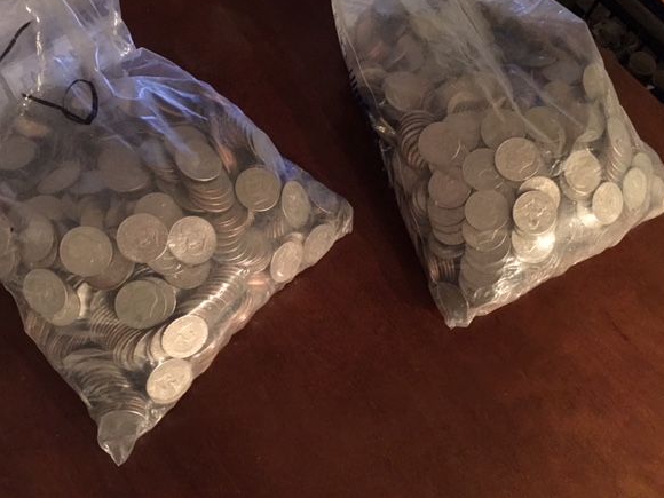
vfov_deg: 44.1
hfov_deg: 56.8
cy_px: 226
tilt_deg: -65.2
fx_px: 614
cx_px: 310
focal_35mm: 32
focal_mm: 4.15
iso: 160
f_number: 2.2
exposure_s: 1/4
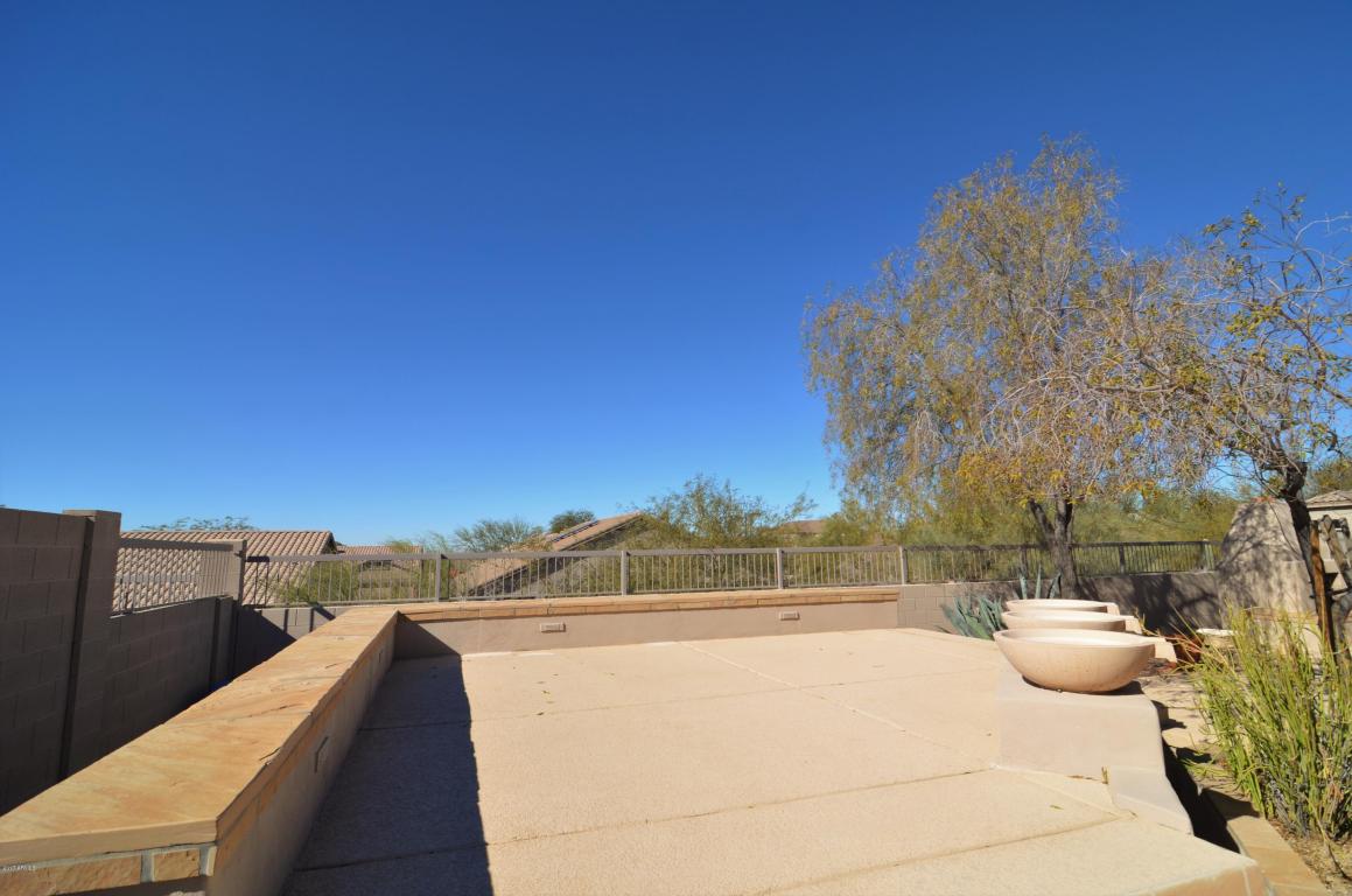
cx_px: 676
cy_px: 448
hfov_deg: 95.1
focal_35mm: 16
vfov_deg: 71.8
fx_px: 618
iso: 100
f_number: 8
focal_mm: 11
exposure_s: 1/250
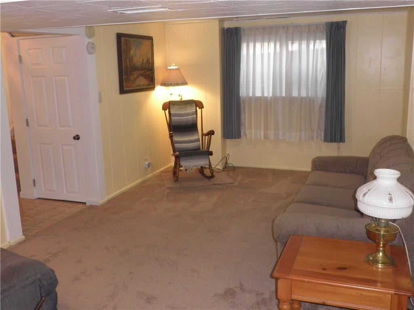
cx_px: 207
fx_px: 466
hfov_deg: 47.9
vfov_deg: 36.8
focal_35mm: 39
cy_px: 155
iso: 400
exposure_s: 1/60
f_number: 4
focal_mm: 7
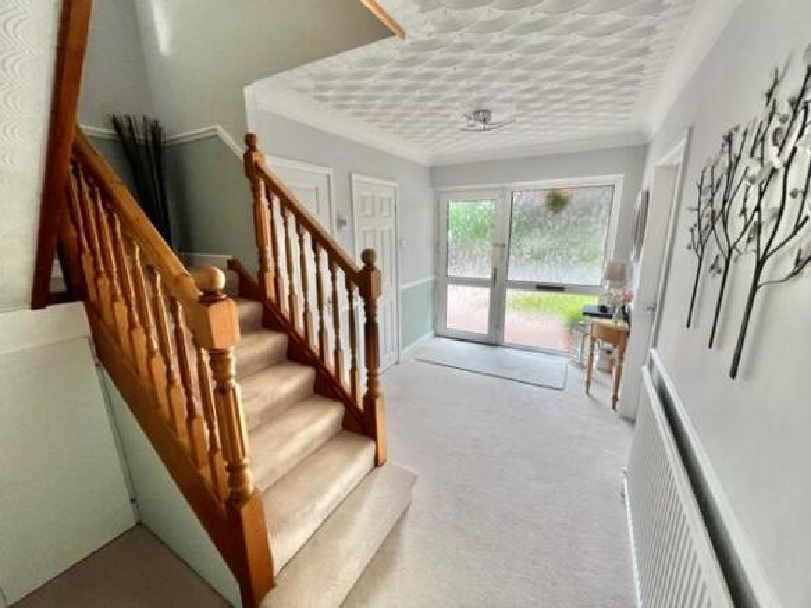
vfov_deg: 89.9
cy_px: 304
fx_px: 305
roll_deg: +0.6
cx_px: 406
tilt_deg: -13.4
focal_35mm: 13
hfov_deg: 106.2
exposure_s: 1/99
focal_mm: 1.57
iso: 40
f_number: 1.8
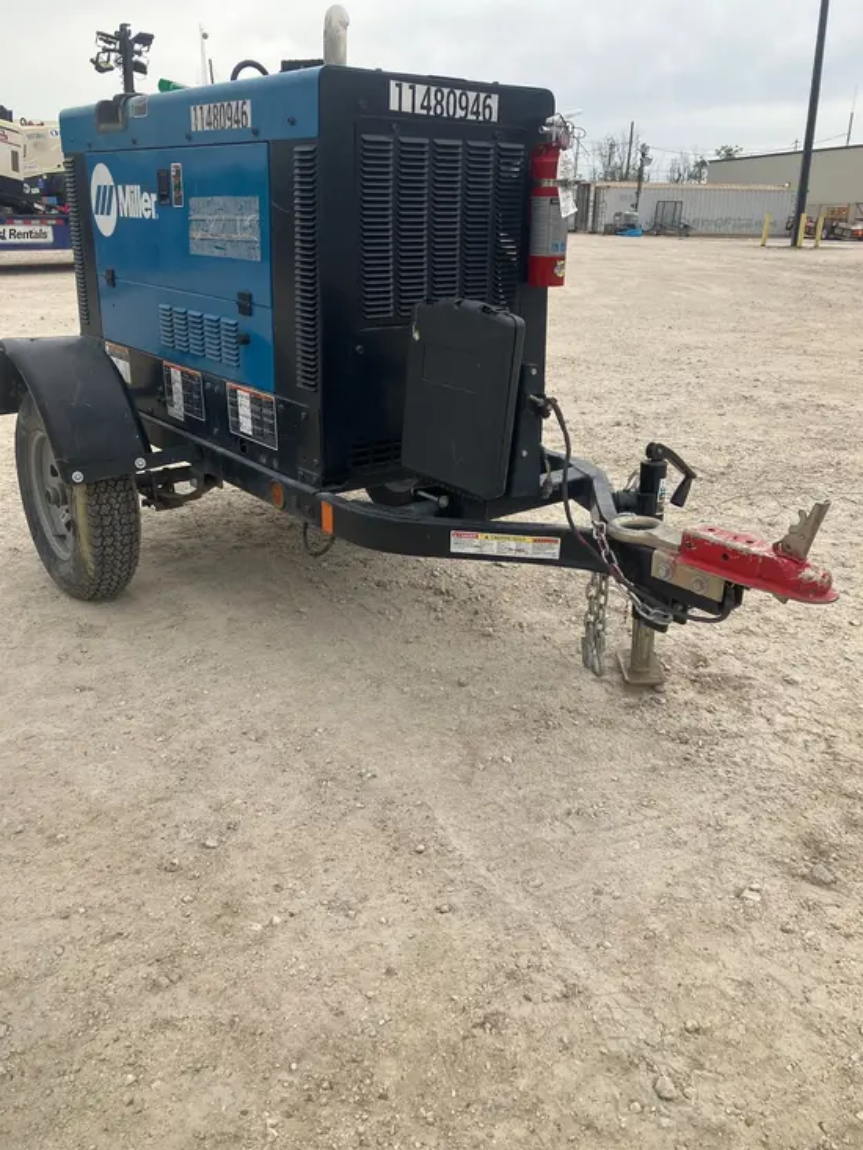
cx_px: 432
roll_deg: -2.4
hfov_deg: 49.8
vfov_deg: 63.4
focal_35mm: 28
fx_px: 930
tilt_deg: -19.3
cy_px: 575
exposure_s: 1/852
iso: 32
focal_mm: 3.99
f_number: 1.8
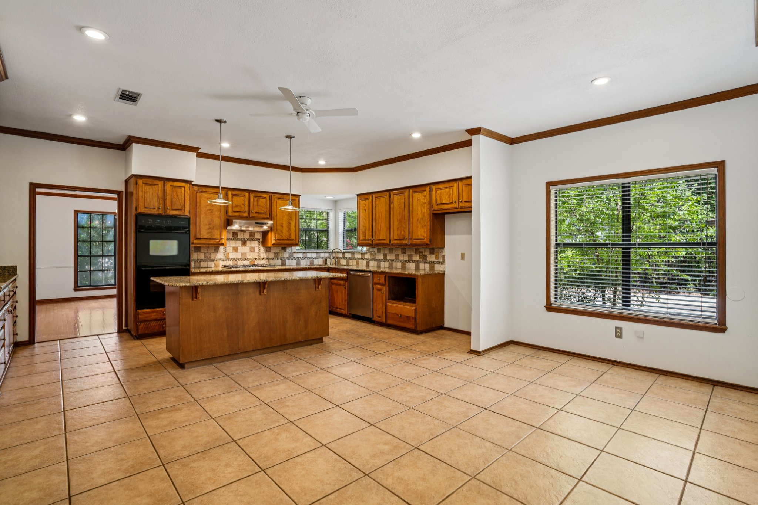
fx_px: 337
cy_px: 252
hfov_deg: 96.7
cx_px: 379
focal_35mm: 16
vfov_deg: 73.7
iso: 400
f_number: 8
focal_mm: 16
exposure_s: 1/15
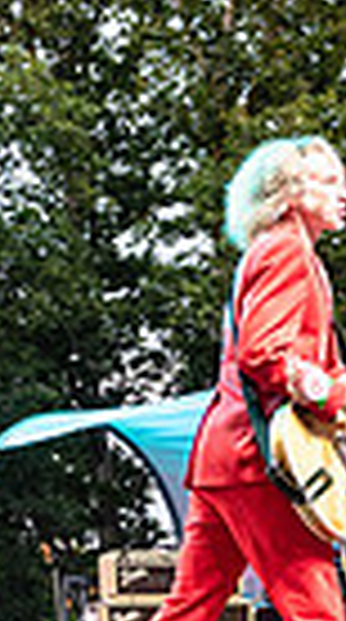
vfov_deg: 19.5
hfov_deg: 10.9
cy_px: 461
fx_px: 1789
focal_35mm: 109
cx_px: -58
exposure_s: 1/160
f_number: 3.2
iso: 1600
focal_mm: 24
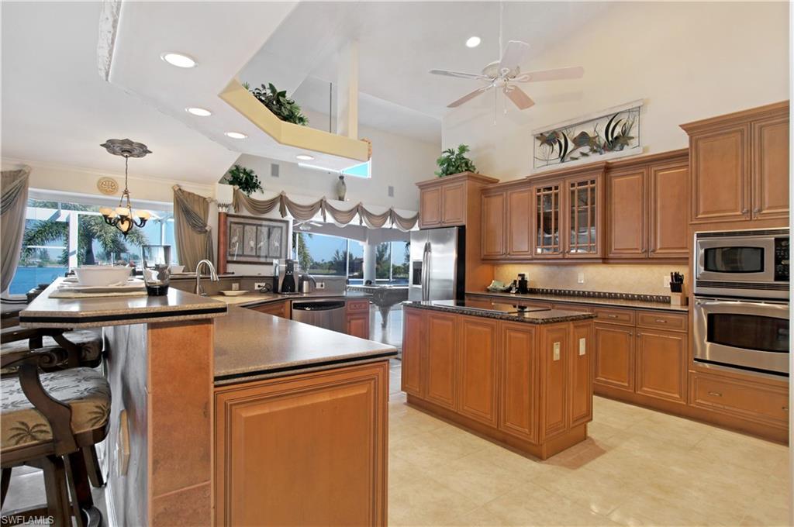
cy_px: 264
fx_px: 330
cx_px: 397
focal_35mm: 15
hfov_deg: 100.5
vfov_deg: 77.2
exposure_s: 1/2.5
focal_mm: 10
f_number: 11
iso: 100
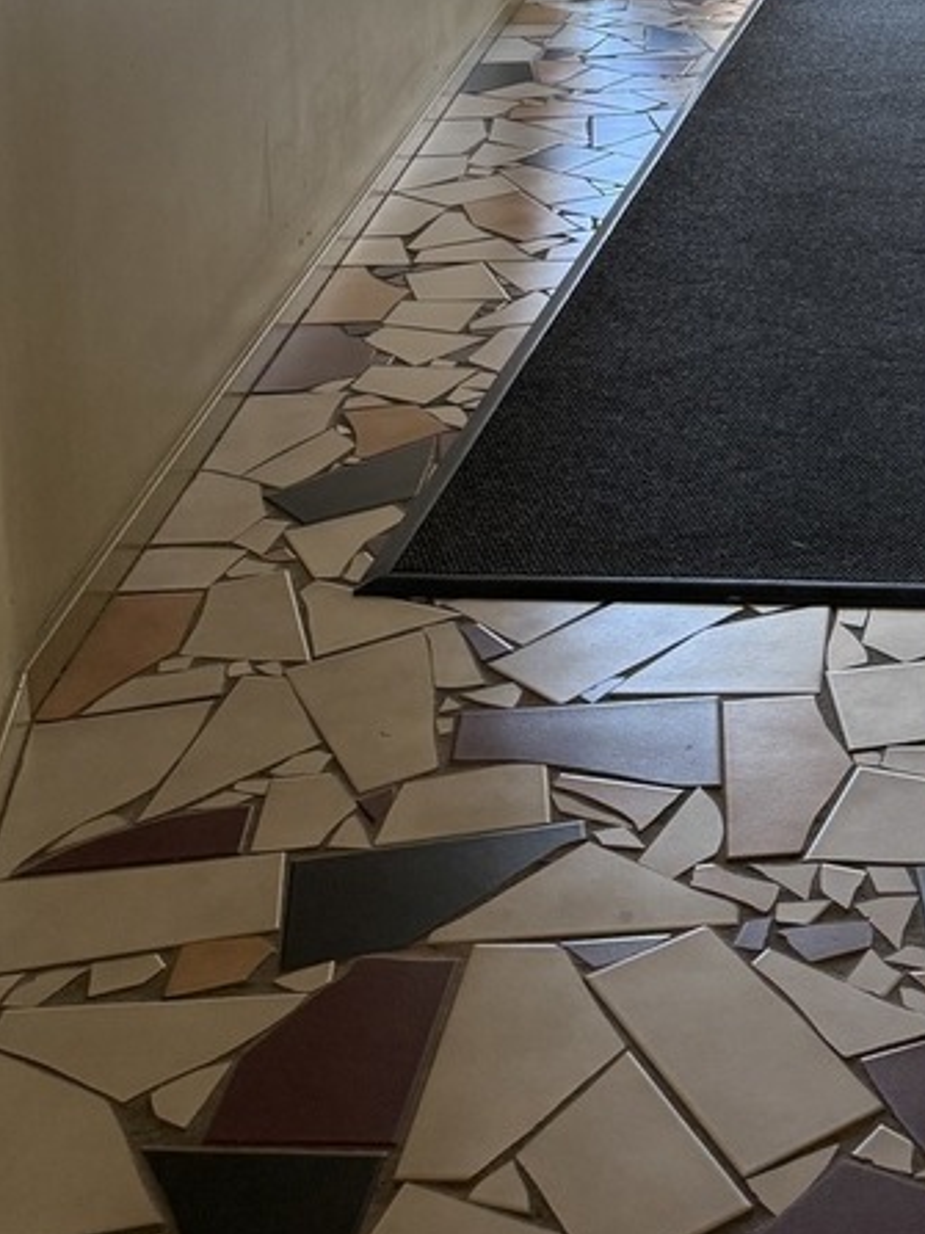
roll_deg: +1.1
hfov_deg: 24.3
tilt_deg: -9.0
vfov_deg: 29.4
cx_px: 892
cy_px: -177
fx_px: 2067
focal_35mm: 58
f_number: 1.78
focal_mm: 6.76
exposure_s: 1/120
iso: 200
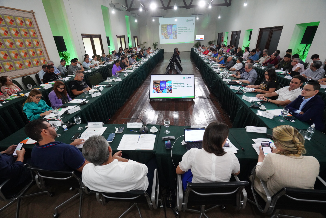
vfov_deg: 73.8
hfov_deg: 96.7
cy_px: 109
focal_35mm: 16
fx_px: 145
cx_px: 163
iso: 5000
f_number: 5.6
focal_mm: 16
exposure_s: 1/160
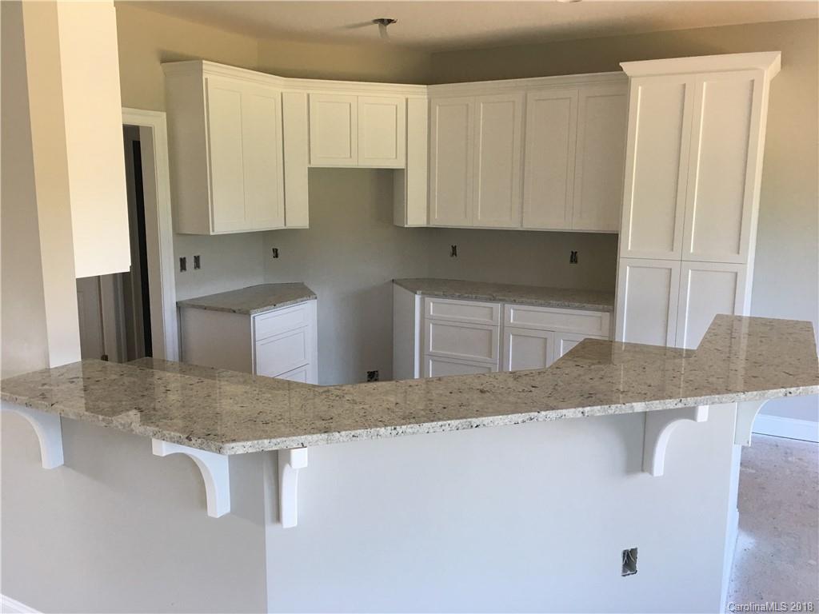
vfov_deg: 48.2
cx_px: 410
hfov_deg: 61.7
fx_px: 686
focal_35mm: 29
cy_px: 307
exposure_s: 1/30
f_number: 2.2
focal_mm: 4.15
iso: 40
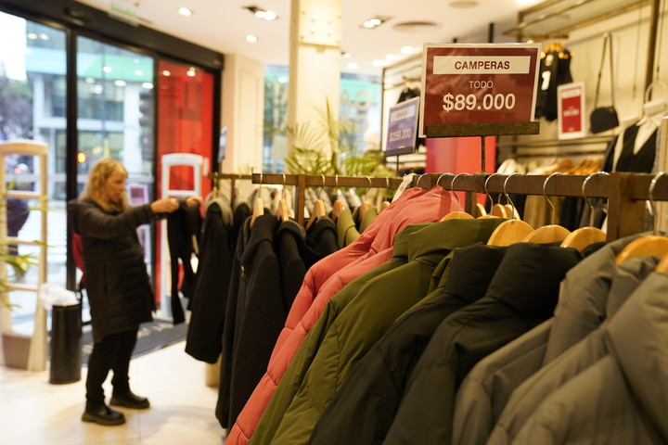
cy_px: 222
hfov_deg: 57.2
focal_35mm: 33
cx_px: 334
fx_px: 612
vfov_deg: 40.0
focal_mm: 33
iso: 800
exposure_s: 1/60
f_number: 3.5
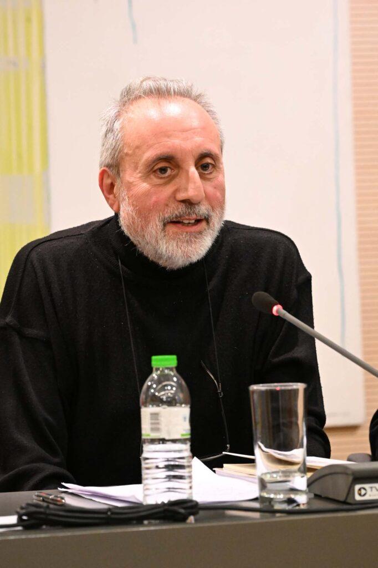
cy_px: 284
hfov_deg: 7.6
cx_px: 189
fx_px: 2837
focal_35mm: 180
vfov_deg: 11.4
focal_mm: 120
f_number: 5
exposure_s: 1/200
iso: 6400
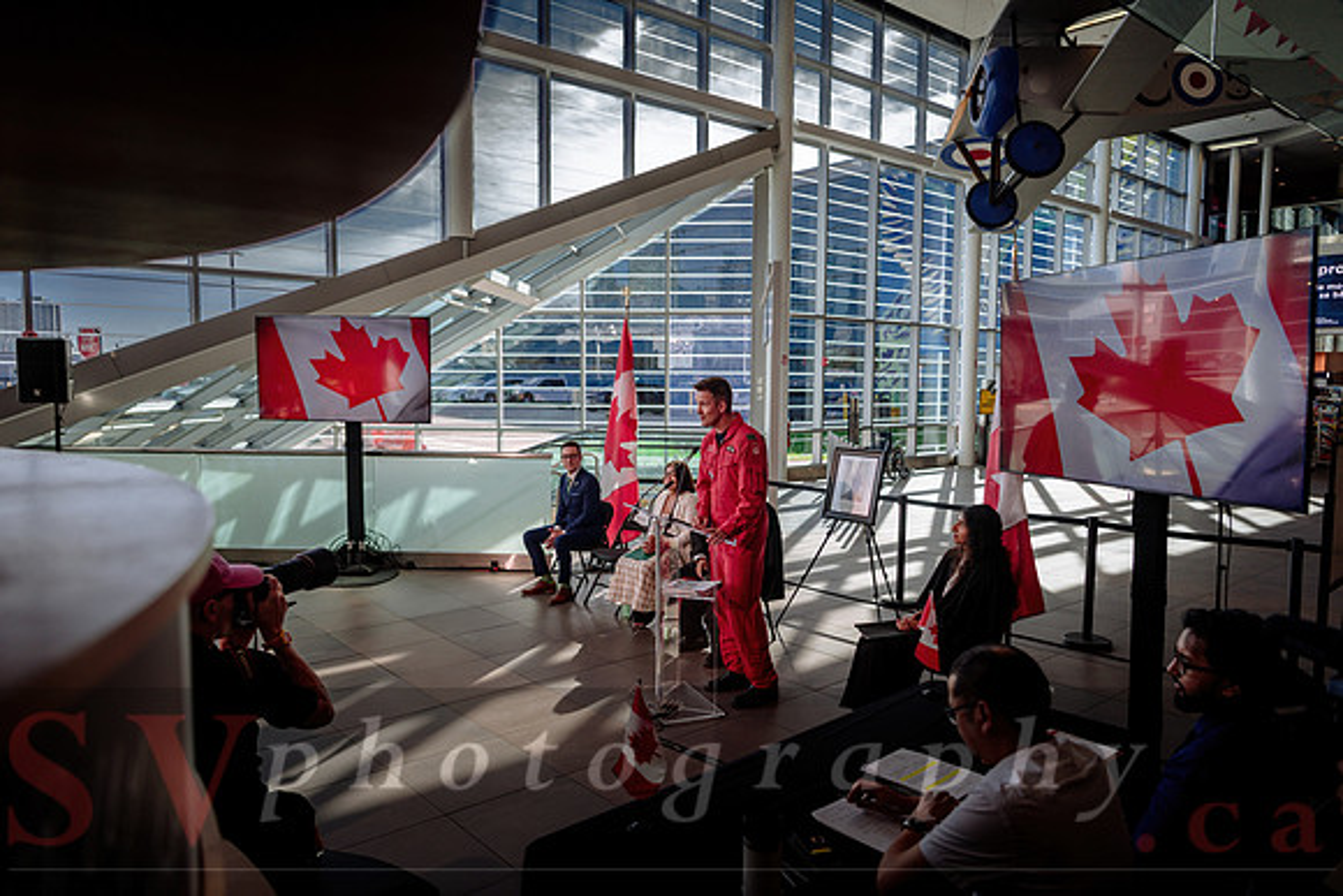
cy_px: 448
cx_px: 672
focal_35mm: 24
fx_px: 896
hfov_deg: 73.7
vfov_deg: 53.2
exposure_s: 1/320
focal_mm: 24
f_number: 2.8
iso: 250
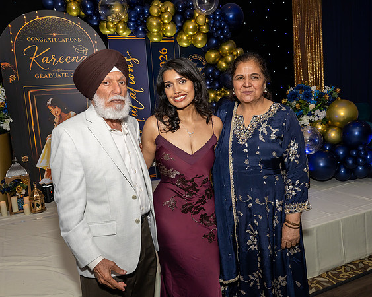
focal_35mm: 32
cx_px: 193
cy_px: 143
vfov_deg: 45.9
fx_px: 351
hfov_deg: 55.8
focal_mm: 27
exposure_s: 1/250
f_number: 8
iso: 800
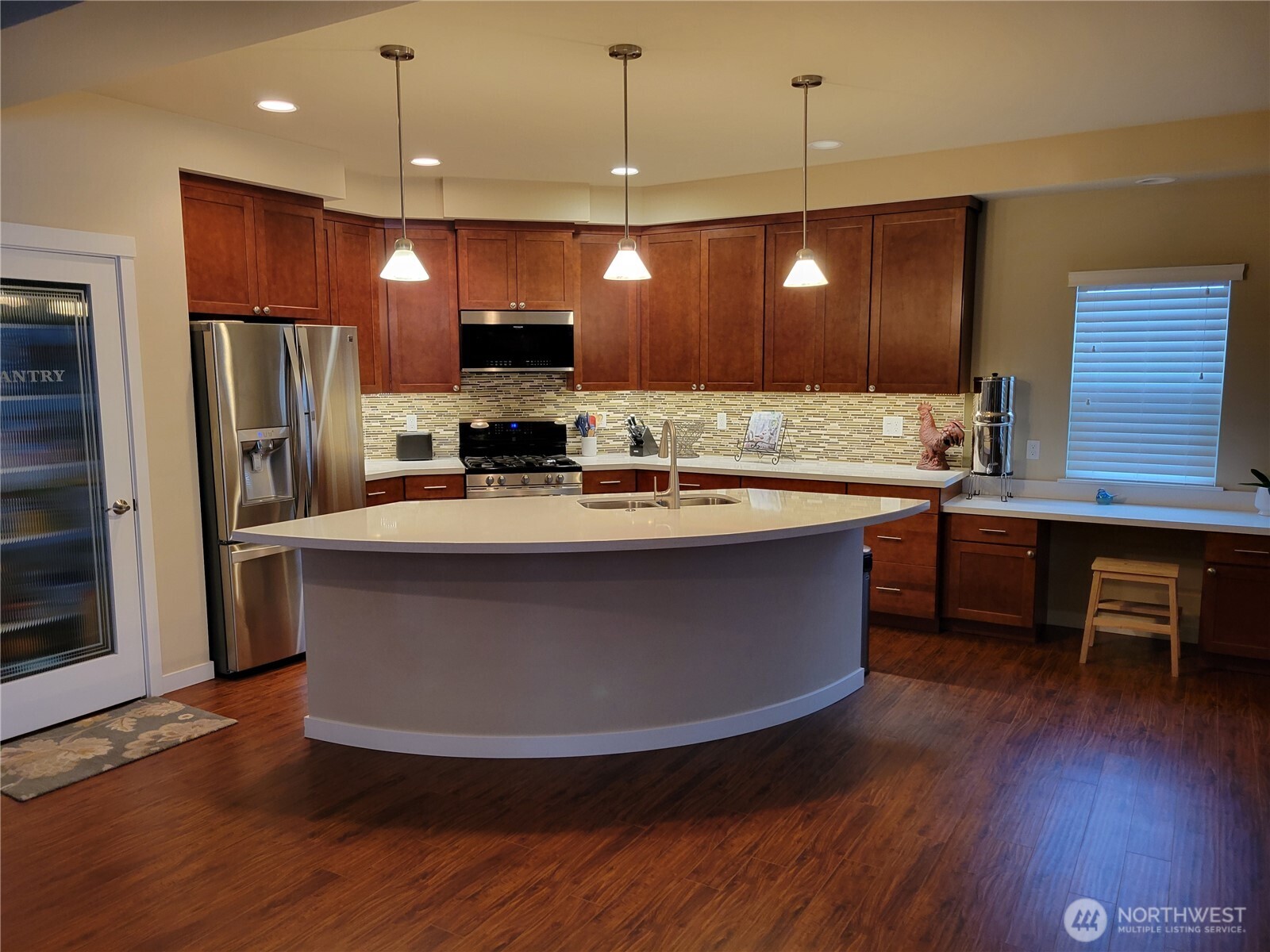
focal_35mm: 26
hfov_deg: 67.3
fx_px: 954
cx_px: 635
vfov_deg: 53.1
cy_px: 476
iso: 250
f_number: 1.8
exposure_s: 1/60
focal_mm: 5.4
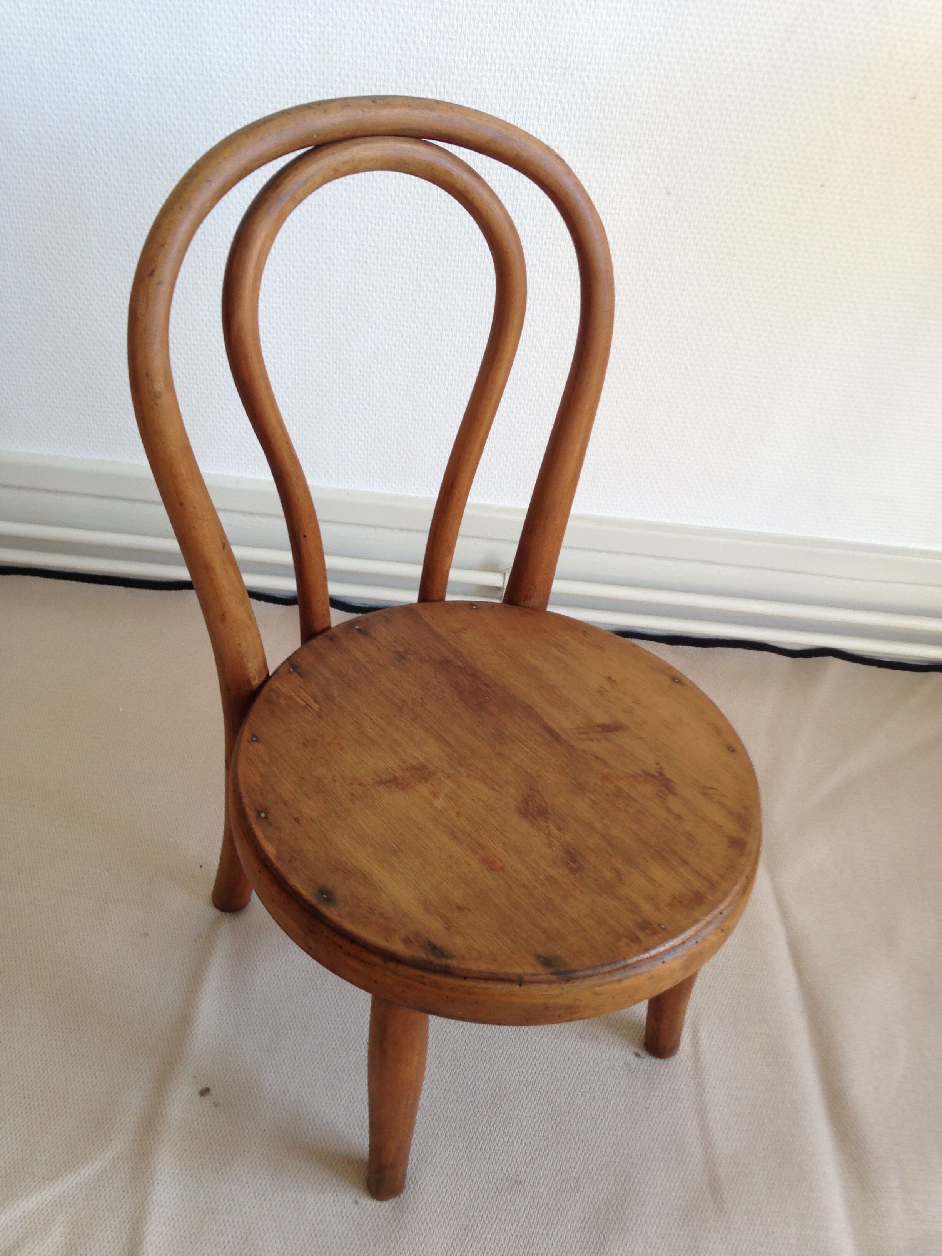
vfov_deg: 55.4
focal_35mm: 33
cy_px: 628
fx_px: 1197
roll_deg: -6.2
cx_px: 471
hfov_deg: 42.9
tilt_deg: -39.0
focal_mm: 4.12
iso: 64
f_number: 2.4
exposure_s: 1/40
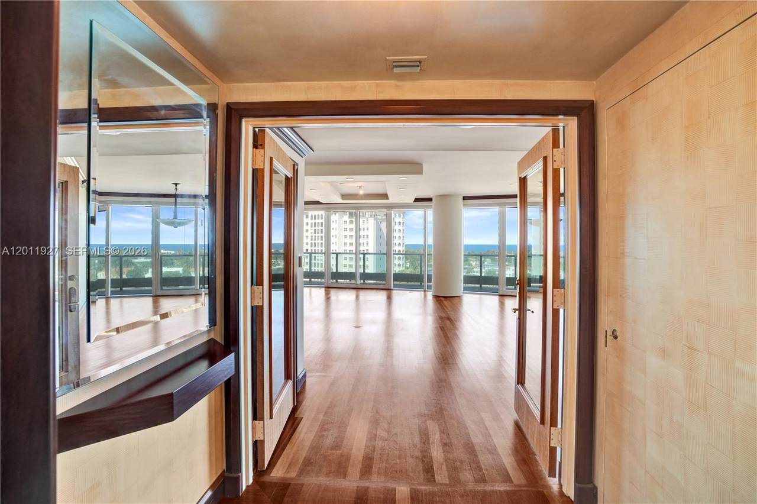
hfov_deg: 96.8
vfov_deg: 73.7
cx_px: 378
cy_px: 252
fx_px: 336
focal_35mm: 16
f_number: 5.6
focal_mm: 16
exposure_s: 1/200
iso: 500
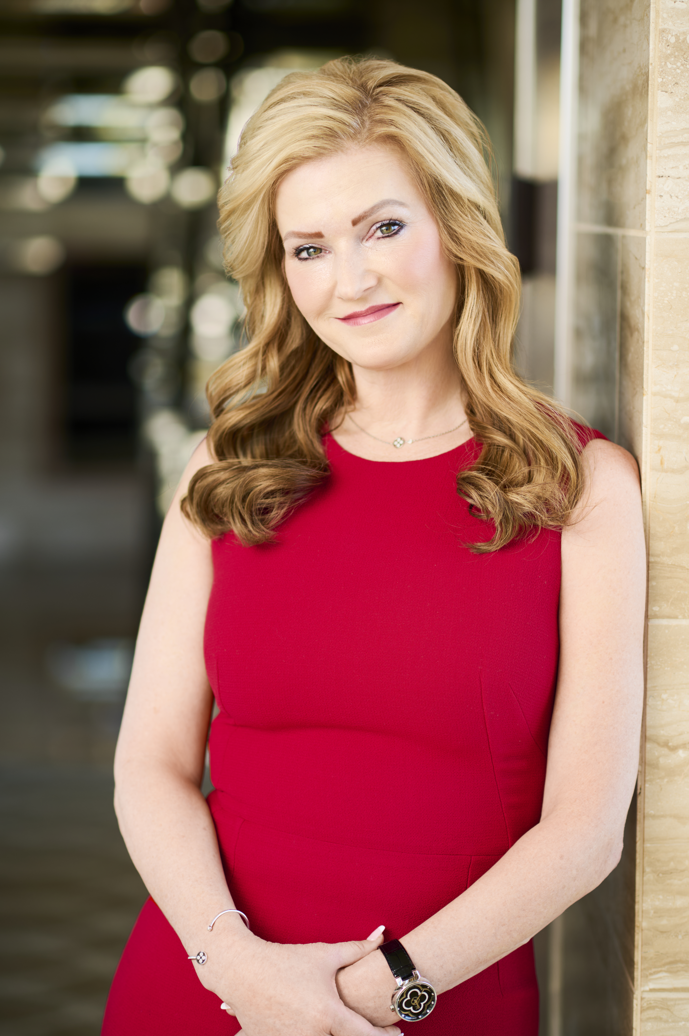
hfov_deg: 16.1
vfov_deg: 23.9
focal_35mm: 85
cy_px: 518
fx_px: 2443
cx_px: 344
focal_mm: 85
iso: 100
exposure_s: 1/200
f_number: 2.2
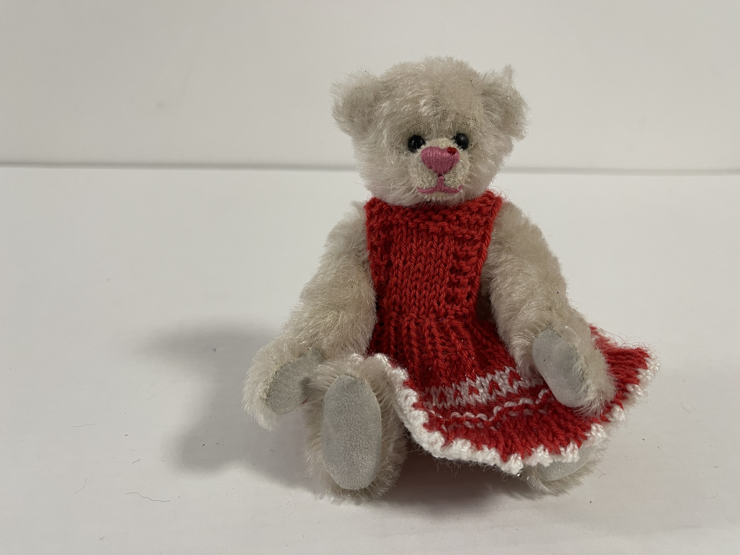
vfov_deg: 54.9
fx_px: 534
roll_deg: -3.0
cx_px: 370
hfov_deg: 69.4
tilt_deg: -18.2
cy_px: 278
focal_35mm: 25
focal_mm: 5.1
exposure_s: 1/81
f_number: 1.6
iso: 125
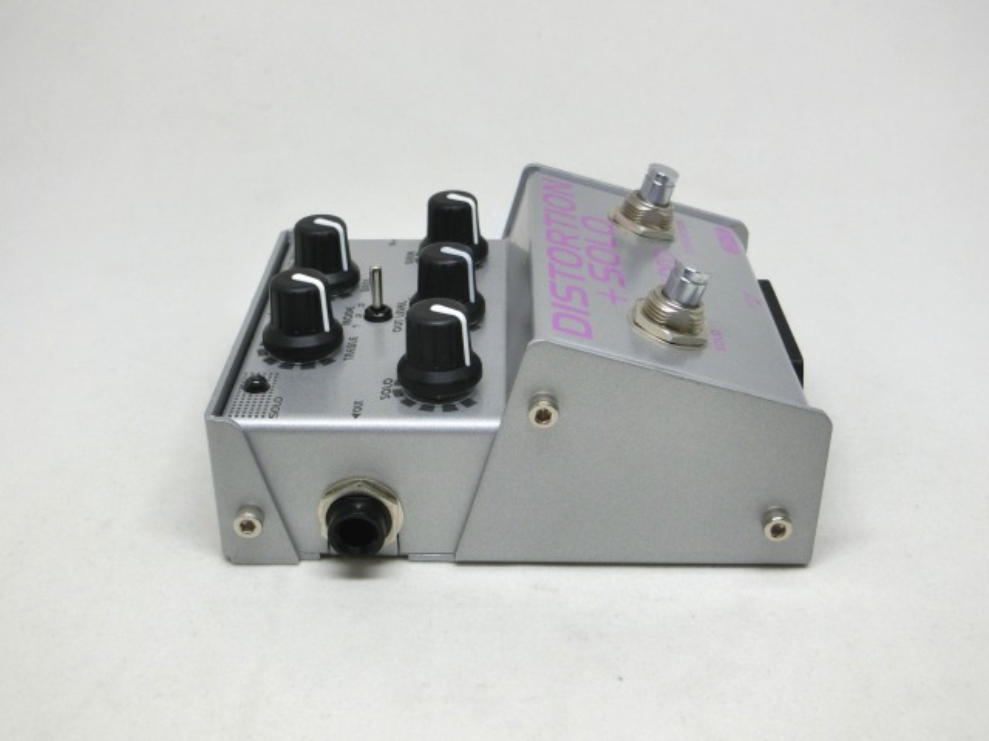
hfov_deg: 42.1
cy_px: 370
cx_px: 494
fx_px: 1286
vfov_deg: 32.2
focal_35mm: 45
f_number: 4.4
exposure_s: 1/125
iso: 160
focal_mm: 8
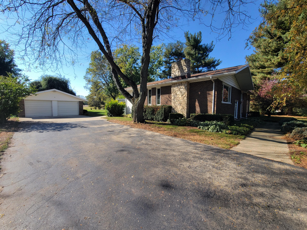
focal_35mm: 13
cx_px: 154
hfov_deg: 106.2
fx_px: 115
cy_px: 115
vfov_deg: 89.9
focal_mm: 2.2
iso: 50
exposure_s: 1/857
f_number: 2.2
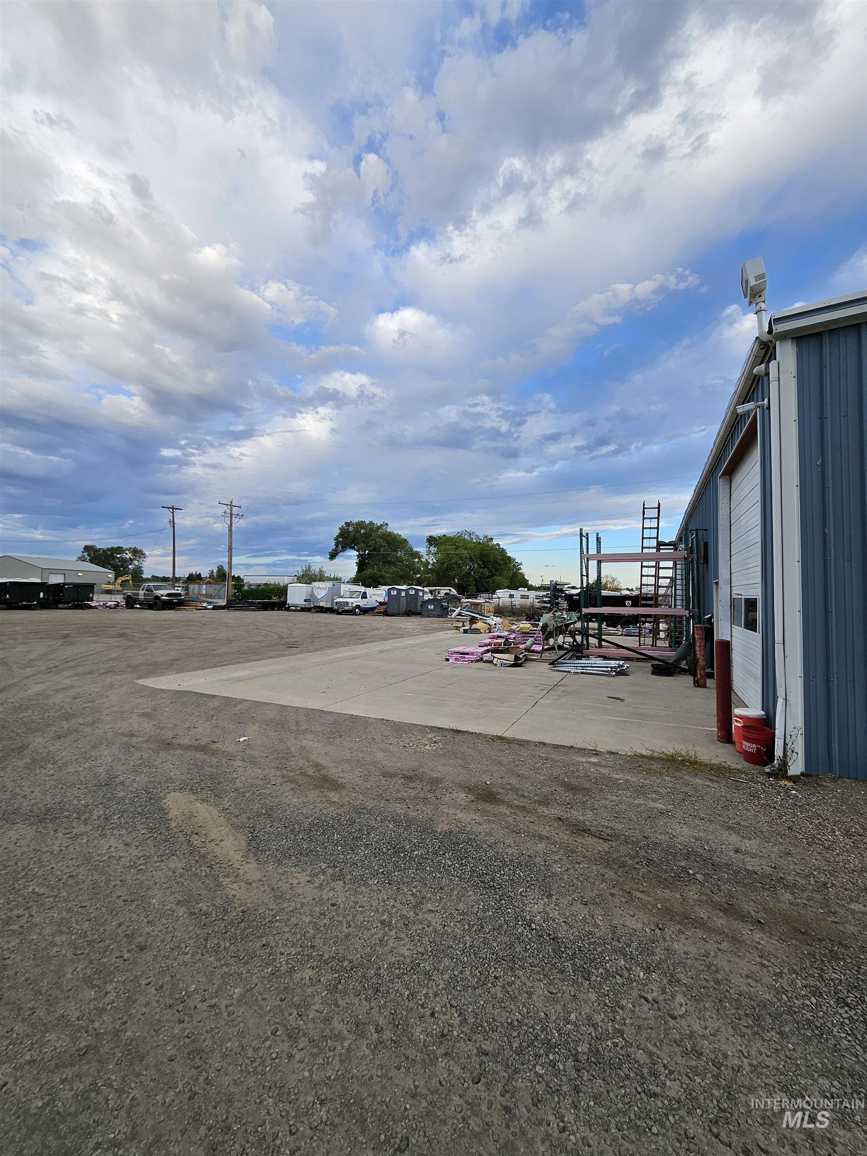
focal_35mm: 13
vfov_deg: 106.2
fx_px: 434
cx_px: 434
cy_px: 578
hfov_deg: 89.9
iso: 32
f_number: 2.2
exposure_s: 1/260
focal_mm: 1.74
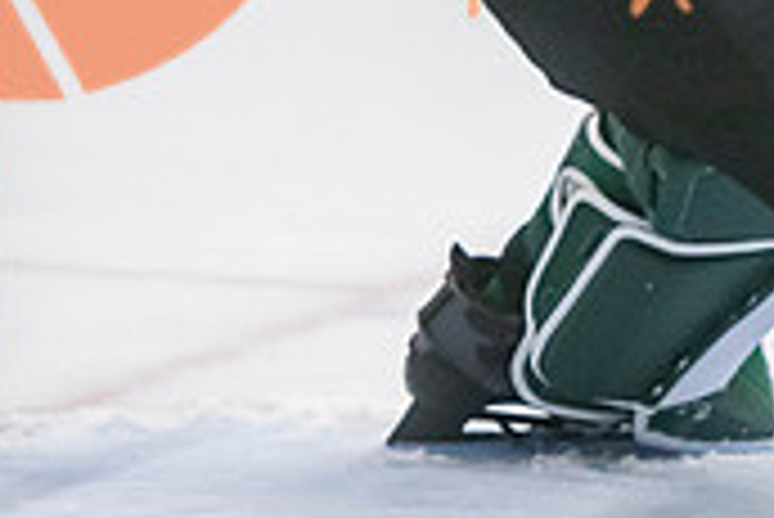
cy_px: -246
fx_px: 13986
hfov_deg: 3.2
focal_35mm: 650
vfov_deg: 2.1
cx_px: 967
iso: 2500
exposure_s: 1/640
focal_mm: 150
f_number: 3.2
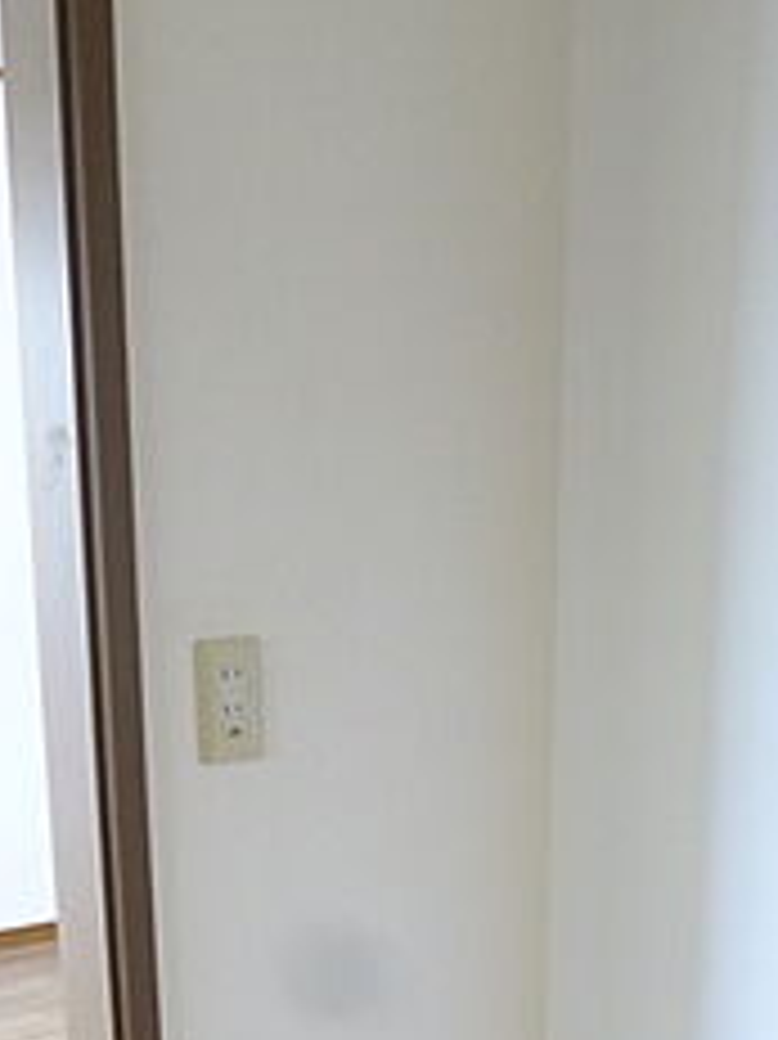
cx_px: 612
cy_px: 959
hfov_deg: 27.5
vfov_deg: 34.5
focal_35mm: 52
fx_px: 1560
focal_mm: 4.3
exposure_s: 1/40
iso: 400
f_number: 2.8
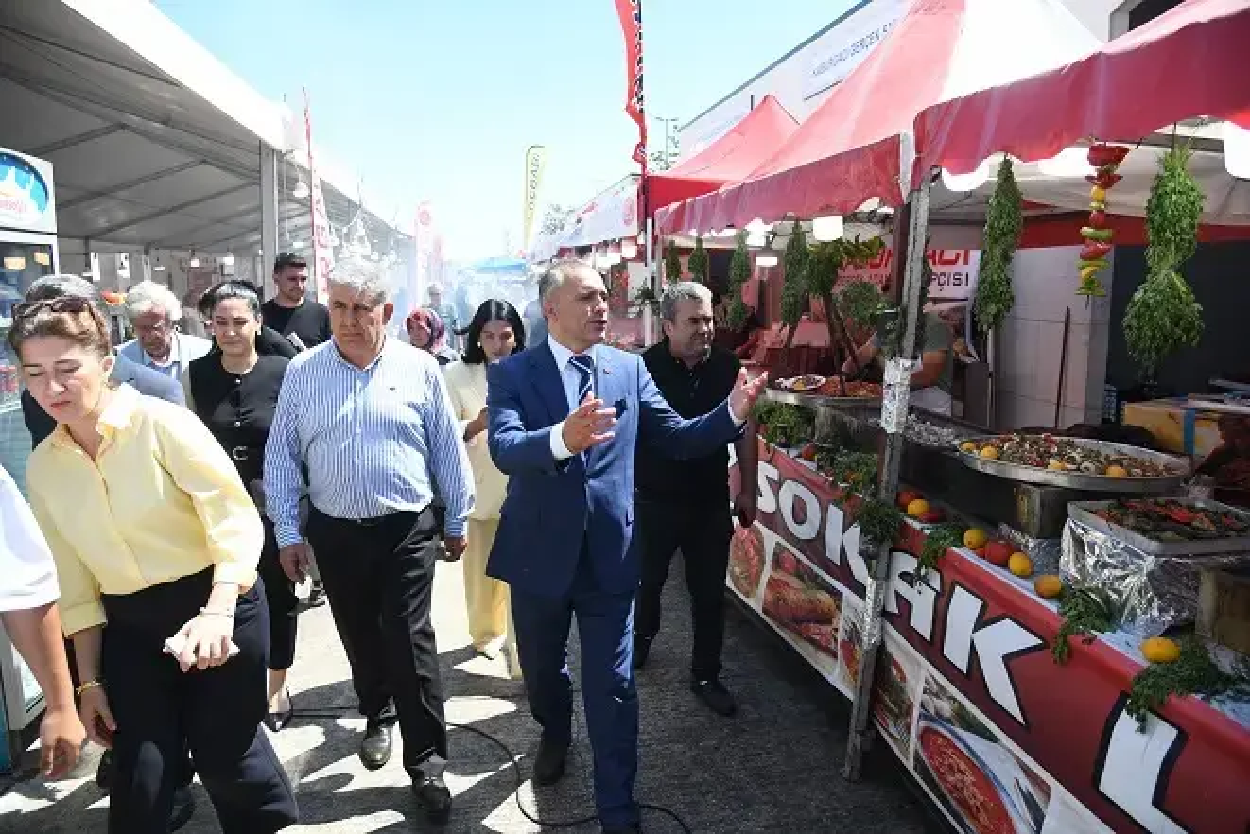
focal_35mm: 24
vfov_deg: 53.2
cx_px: 625
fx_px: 833
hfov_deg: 73.7
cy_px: 417
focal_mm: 24
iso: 500
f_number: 5
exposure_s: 1/1250
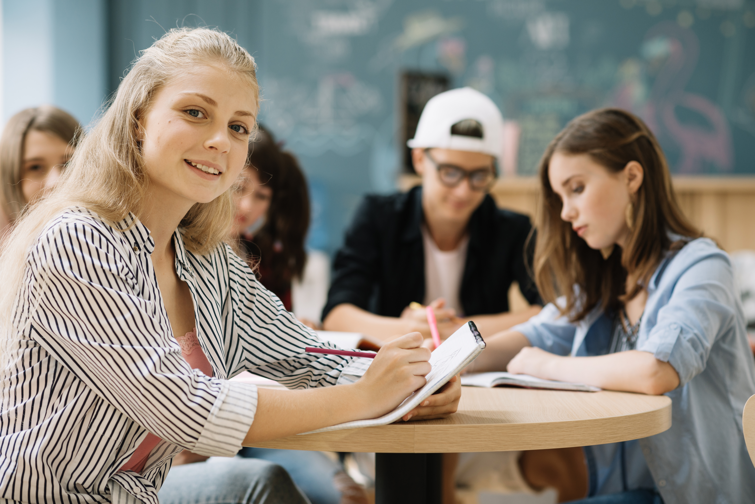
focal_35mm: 85
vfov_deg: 16.1
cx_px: 378
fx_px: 1783
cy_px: 252
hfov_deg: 23.9
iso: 320
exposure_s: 1/320
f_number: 2.8
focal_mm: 85
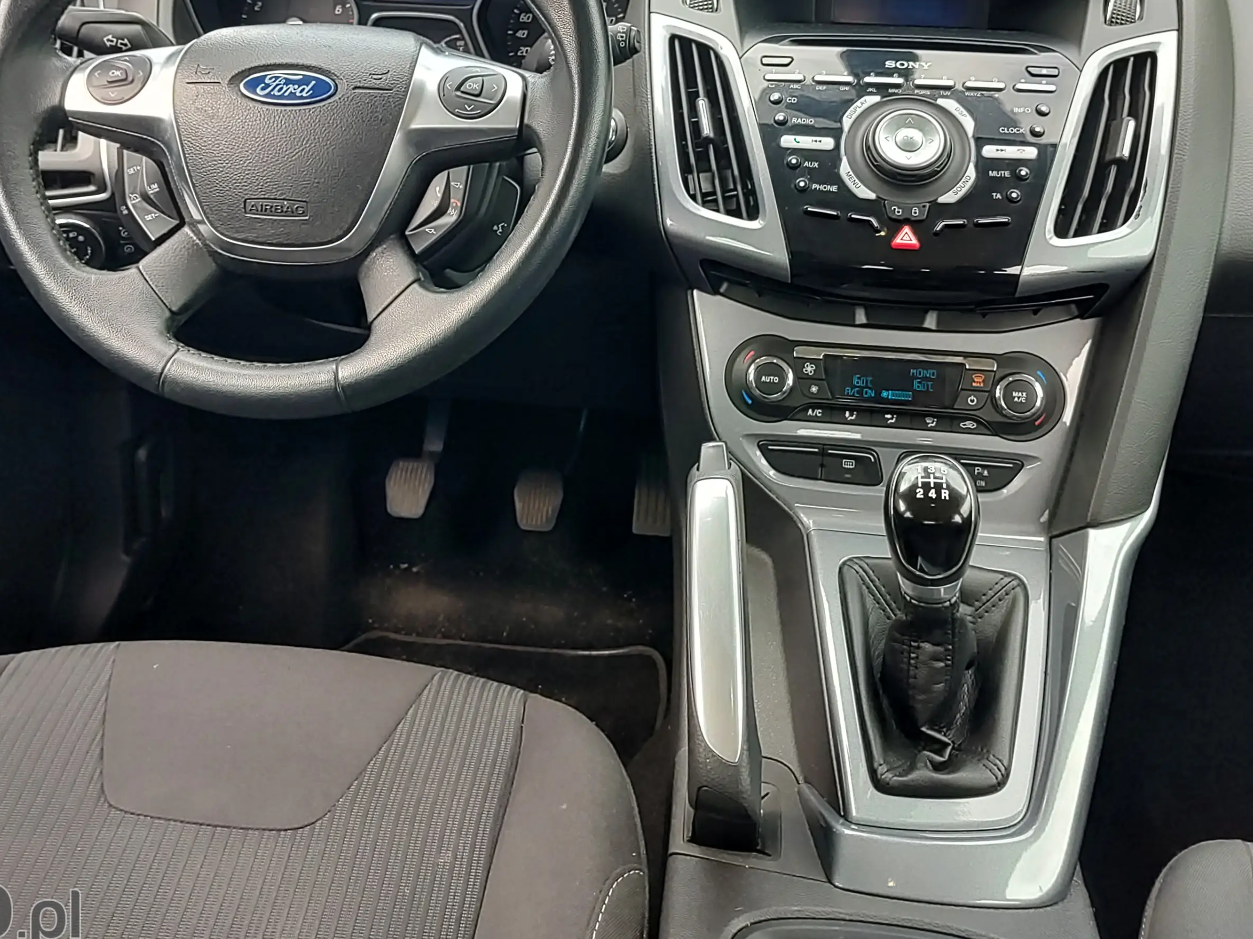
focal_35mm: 37
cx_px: 573
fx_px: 1339
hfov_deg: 50.1
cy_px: 208
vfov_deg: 37.5
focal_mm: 5.56
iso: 100
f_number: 1.8
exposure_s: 1/159
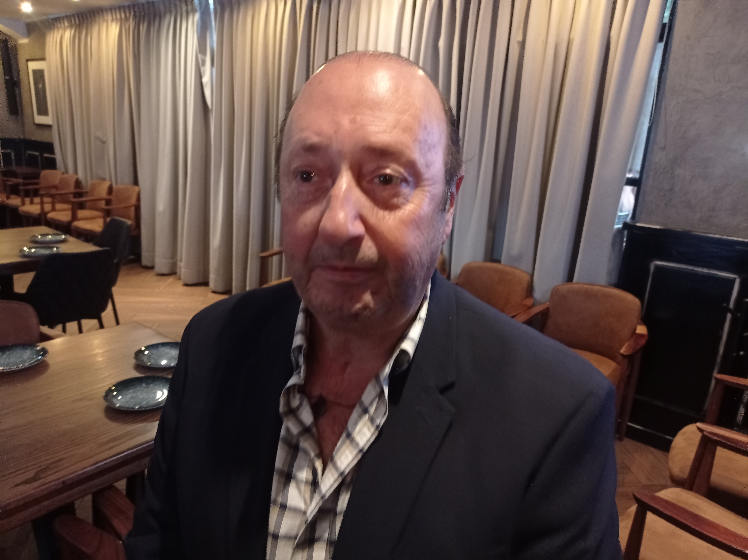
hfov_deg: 63.5
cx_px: 374
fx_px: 604
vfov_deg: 49.7
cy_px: 280
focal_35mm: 28
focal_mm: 4.7
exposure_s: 1/24
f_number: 1.79
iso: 818
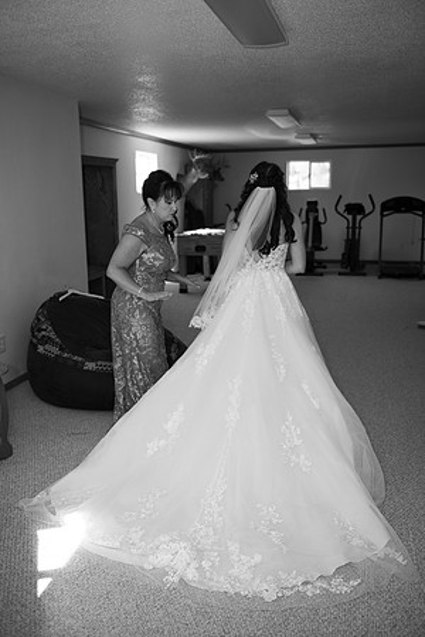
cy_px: 318
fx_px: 567
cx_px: 212
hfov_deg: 41.1
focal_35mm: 32
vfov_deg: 58.7
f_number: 2.8
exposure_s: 1/200
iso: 250
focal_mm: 32
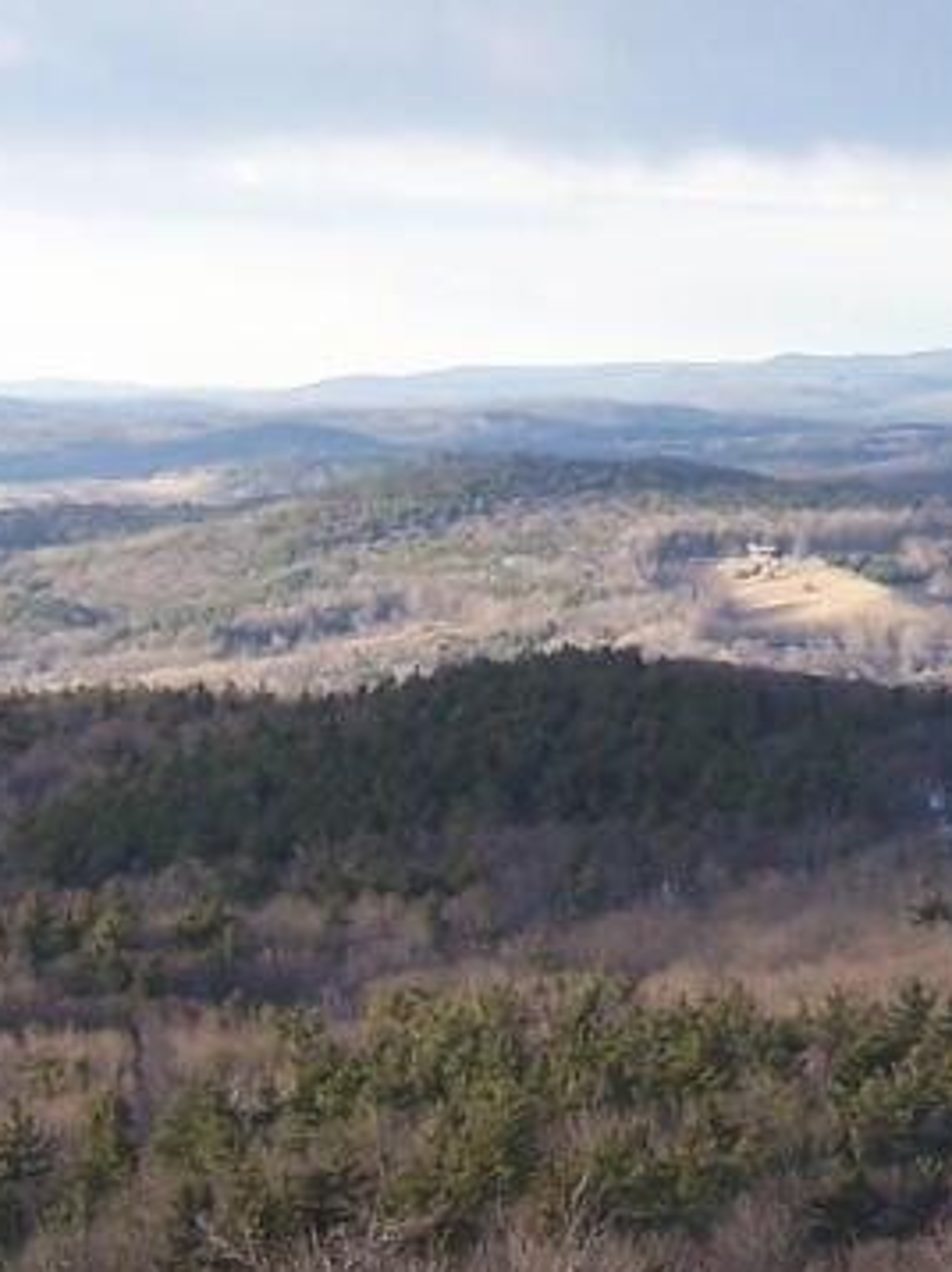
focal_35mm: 145
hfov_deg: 9.9
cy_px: 417
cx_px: 1513
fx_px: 5323
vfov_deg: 13.6
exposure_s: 1/160
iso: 80
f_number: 2.8
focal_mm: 6.3
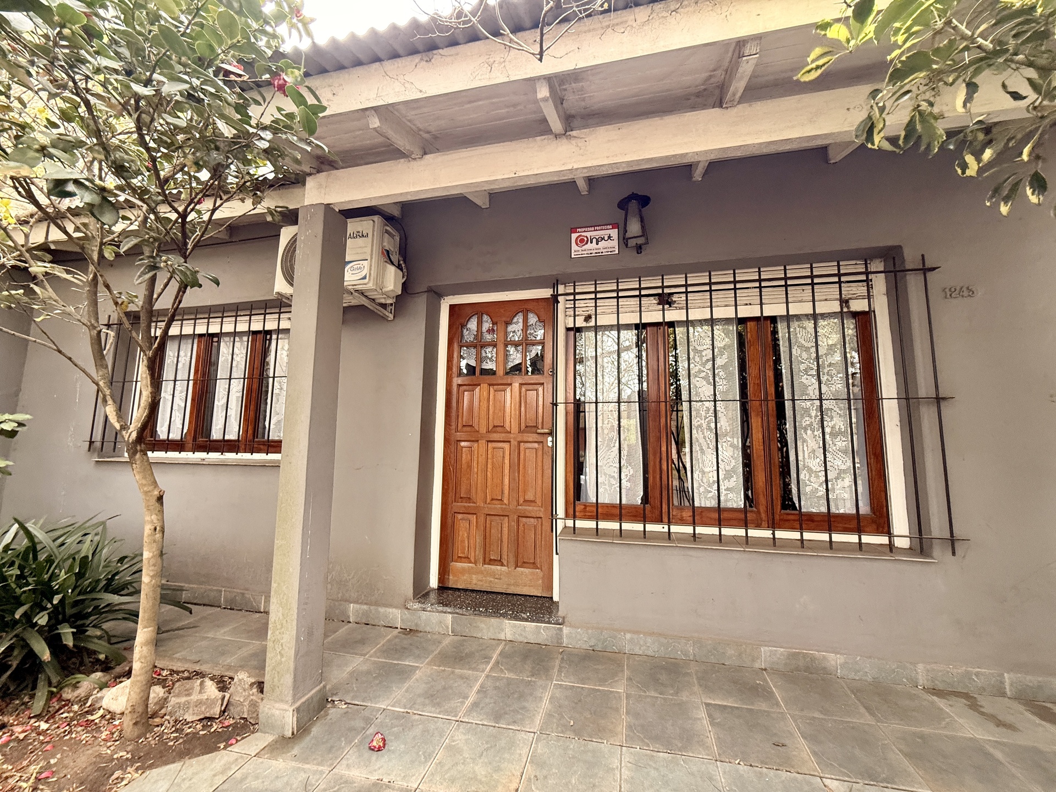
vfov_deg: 85.7
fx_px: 427
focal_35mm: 14
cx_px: 528
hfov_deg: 102.1
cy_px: 396
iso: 200
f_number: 2.2
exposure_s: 1/99
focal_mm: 2.22
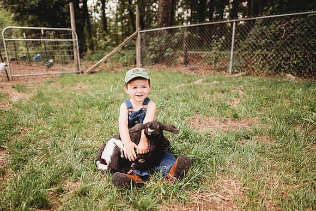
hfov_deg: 73.7
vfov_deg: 53.2
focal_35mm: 24
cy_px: 106
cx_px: 158
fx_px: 211
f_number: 2.2
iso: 100
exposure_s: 1/400
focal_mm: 24
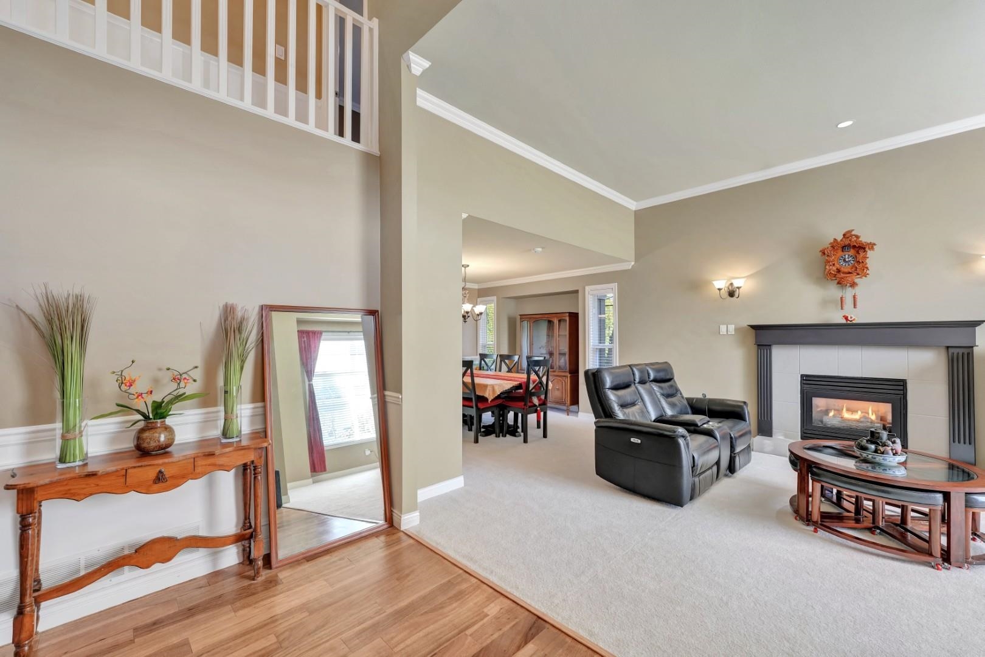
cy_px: 328
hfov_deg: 101.9
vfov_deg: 78.8
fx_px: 399
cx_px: 492
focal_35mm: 15
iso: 400
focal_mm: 14.6
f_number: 4.5
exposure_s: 1/50
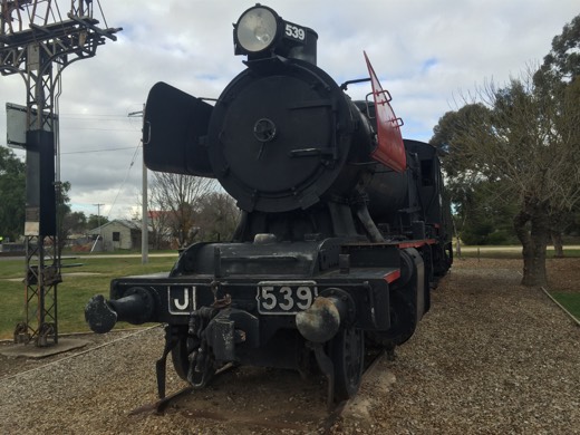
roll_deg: +0.3
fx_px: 486
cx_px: 290
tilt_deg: +2.7
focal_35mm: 29
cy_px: 218
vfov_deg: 48.2
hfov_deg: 61.7
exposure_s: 1/775
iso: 32
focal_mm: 4.15
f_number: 2.2
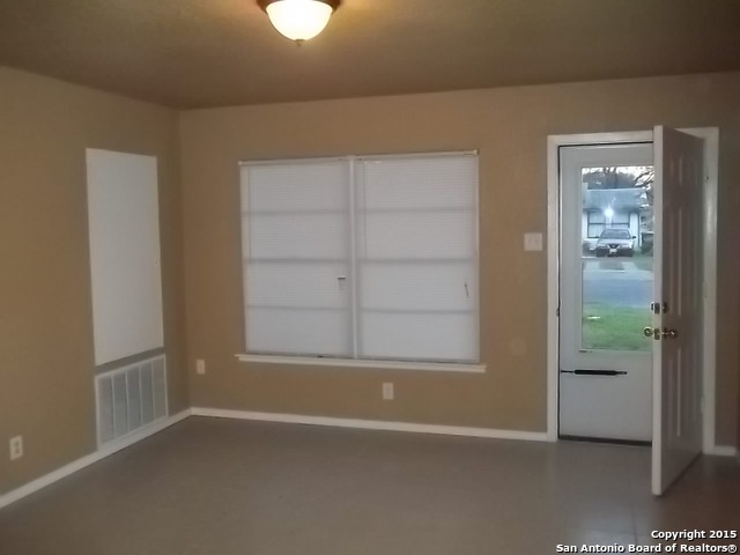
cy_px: 278
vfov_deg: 44.2
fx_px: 684
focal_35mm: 32
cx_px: 370
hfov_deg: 56.8
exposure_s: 1/30
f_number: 2.9
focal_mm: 5.7
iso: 400
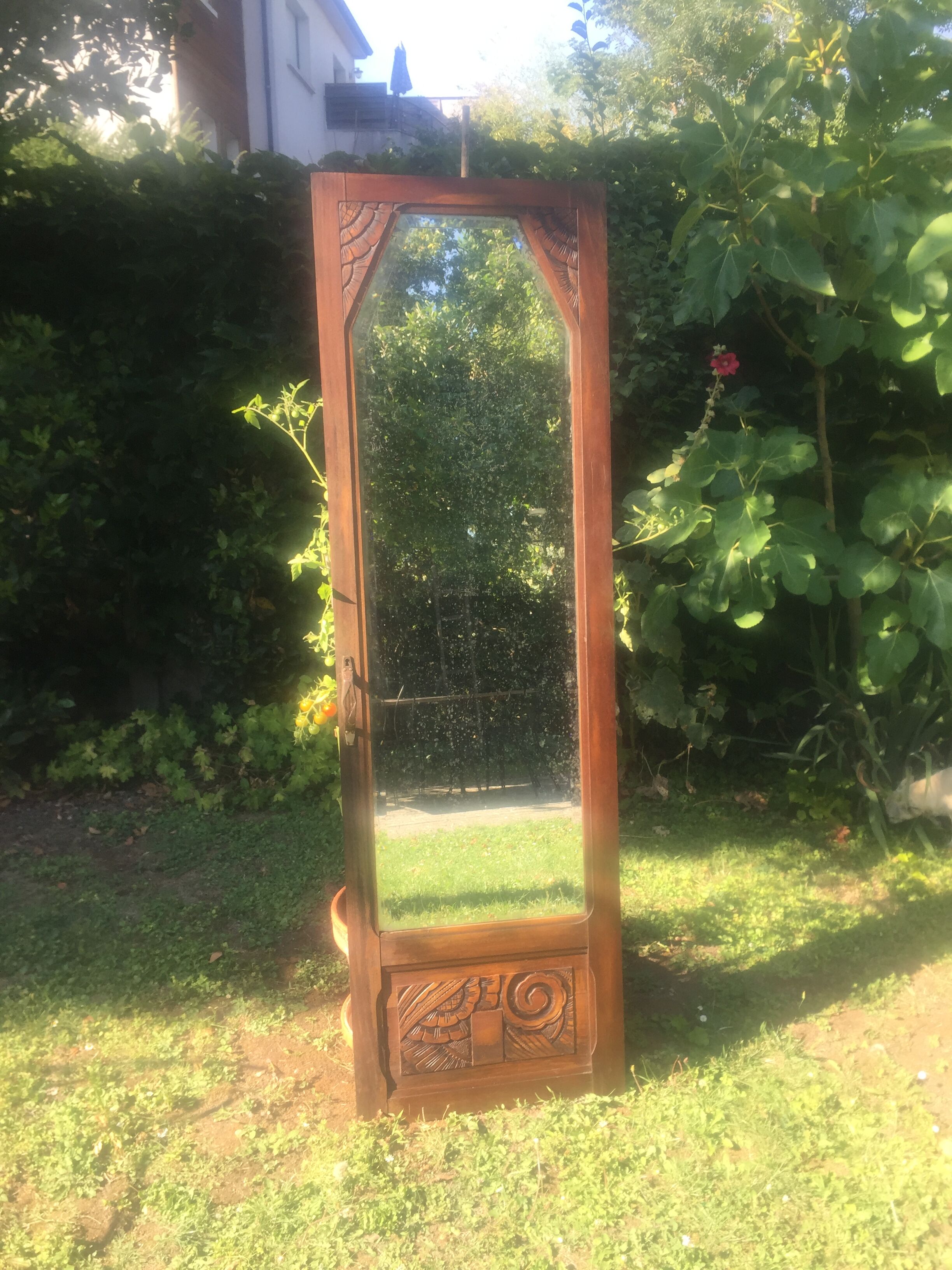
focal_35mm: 29
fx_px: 1063
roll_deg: -0.3
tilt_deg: -13.0
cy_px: 635
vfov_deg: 61.7
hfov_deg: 48.2
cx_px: 476
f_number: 2.2
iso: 32
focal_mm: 4.15
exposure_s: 1/286
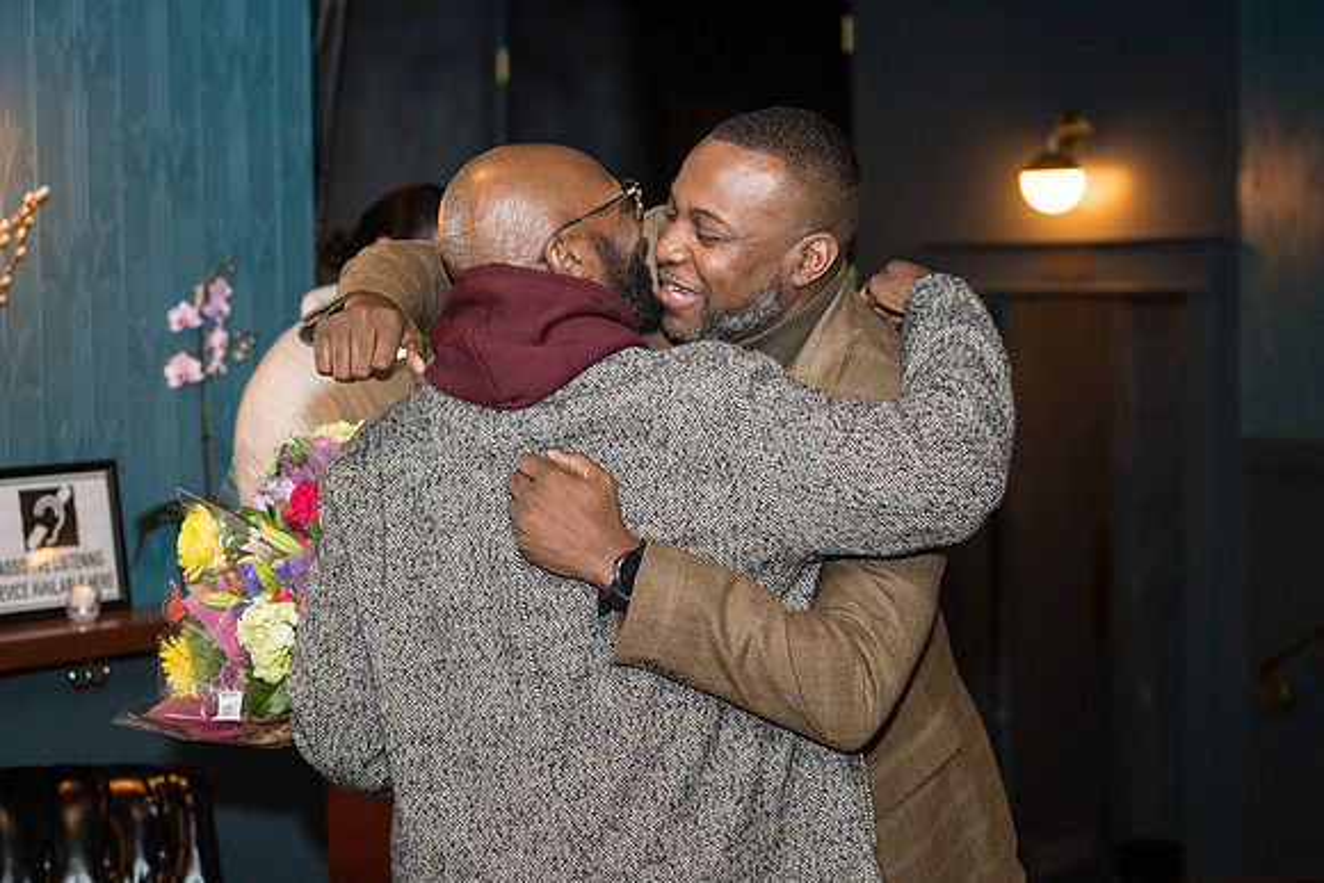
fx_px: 3041
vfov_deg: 16.5
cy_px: 474
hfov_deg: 24.6
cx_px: 662
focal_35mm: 83
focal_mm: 77
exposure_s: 1/125
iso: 3200
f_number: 4
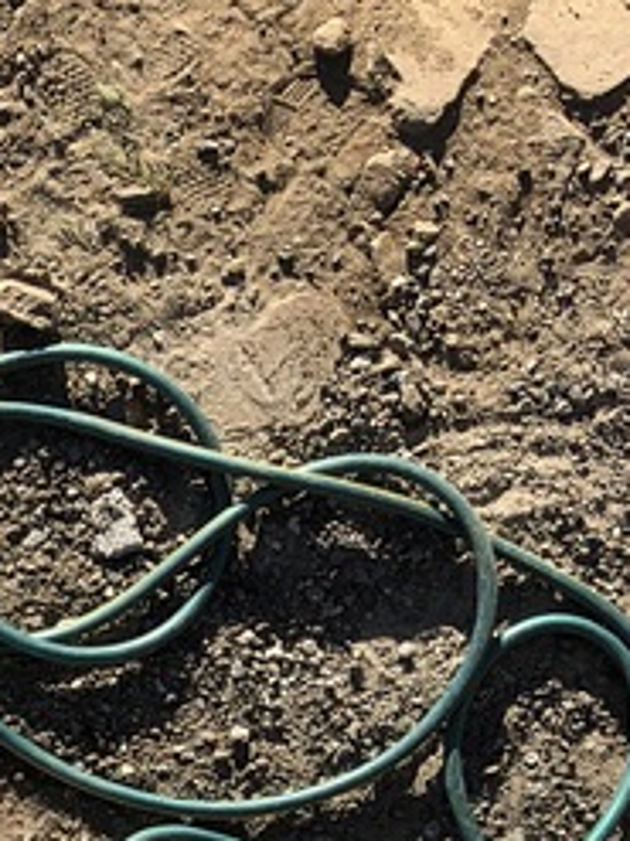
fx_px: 2817
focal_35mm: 116
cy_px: 1127
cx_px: -593
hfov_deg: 11.6
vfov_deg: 16.0
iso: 20
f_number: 1.8
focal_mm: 4
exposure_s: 1/1091
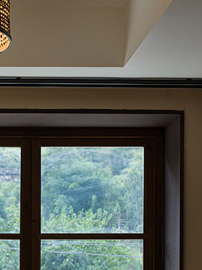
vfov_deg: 14.6
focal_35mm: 134
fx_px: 1044
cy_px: 239
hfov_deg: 10.6
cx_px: -106
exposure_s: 1/25
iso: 100
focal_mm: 50
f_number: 9
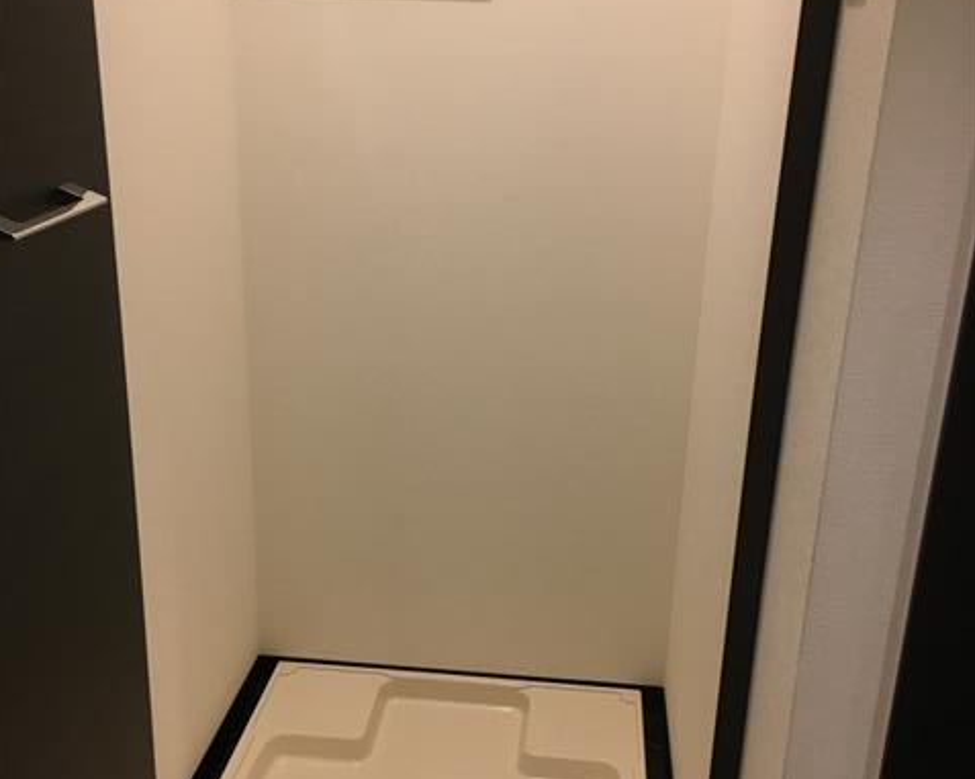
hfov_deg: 48.0
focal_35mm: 38
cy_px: 399
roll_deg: -2.6
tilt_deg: -20.0
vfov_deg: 39.1
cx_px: 486
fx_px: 1096
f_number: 2.2
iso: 80
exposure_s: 1/30
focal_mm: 4.15
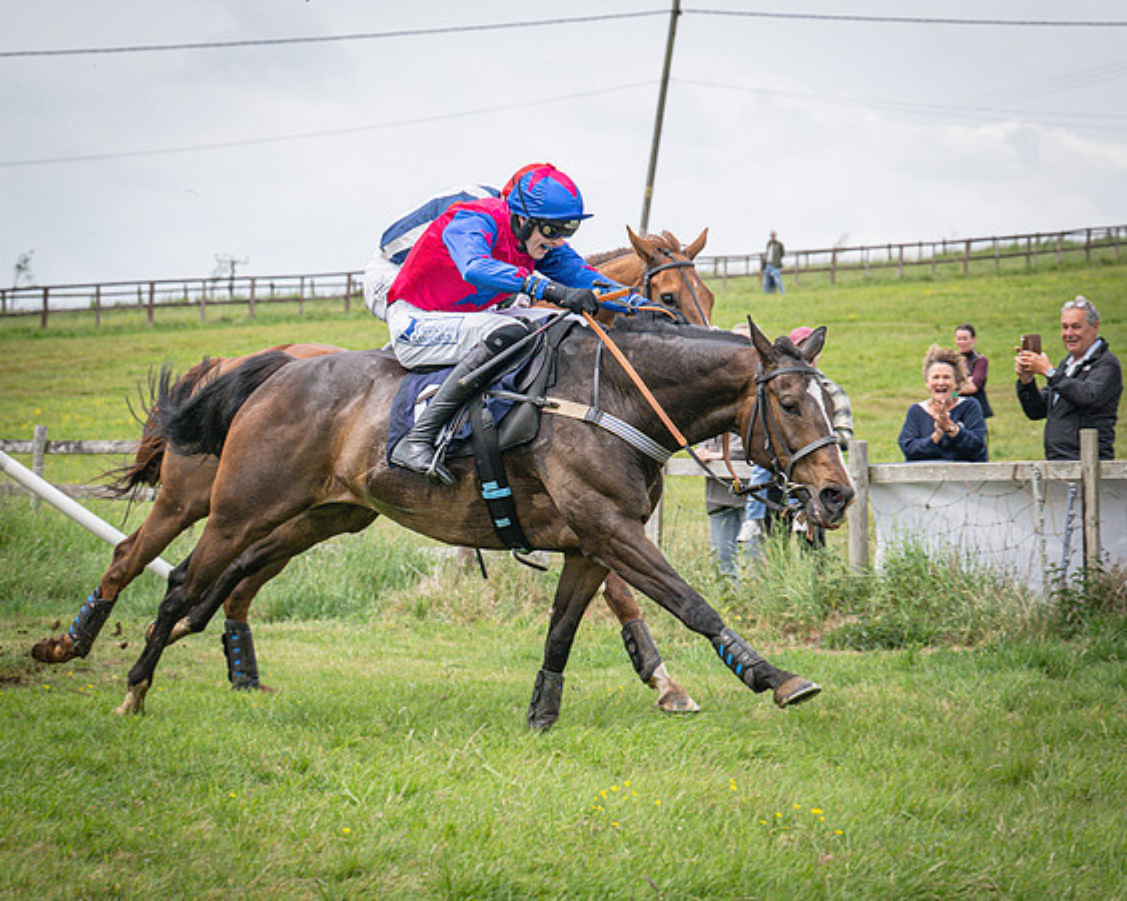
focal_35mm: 138
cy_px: 467
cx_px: 733
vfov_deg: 11.2
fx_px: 4613
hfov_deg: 13.9
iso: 400
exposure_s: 1/1600
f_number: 5
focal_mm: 70
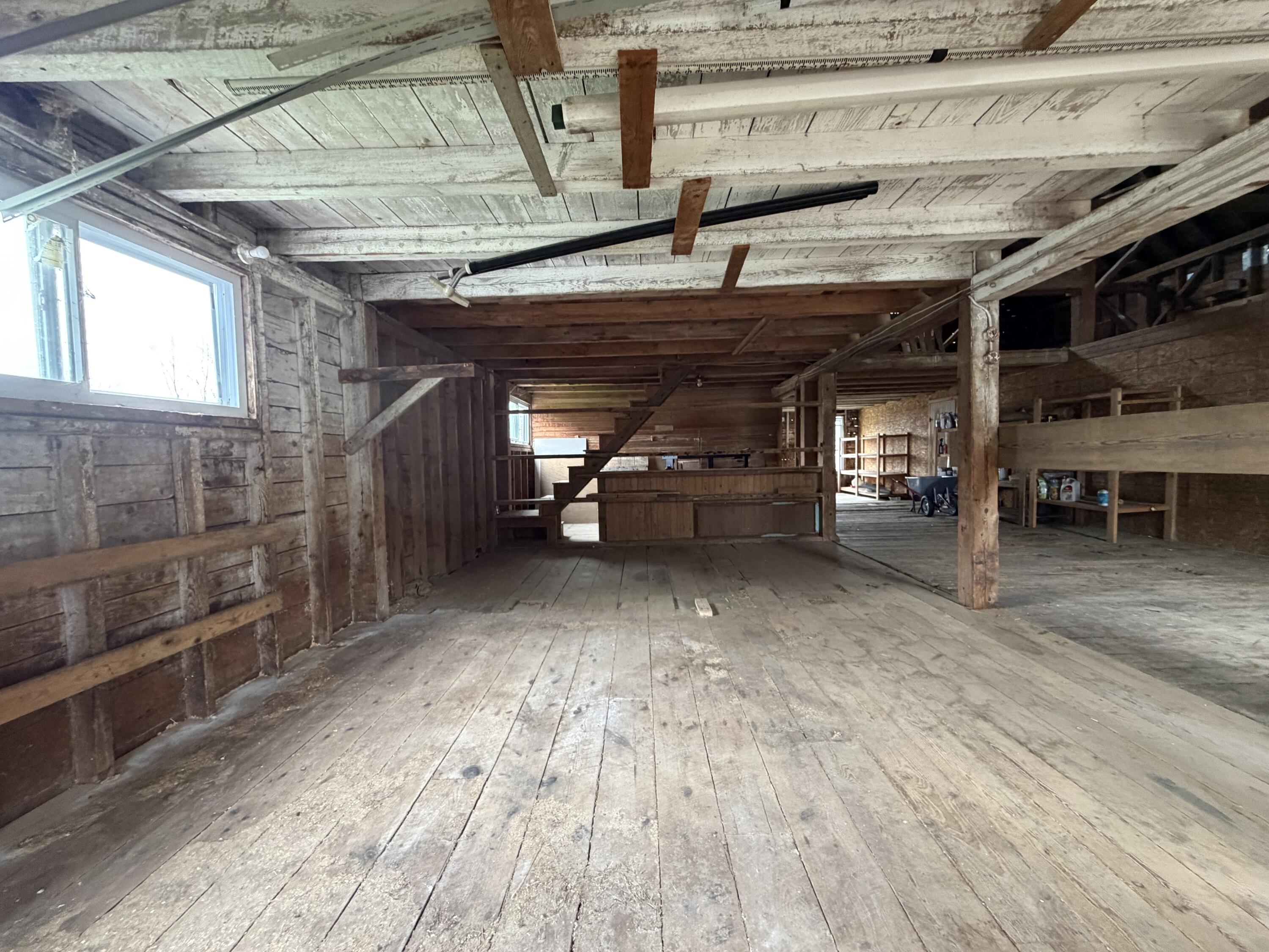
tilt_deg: -1.9
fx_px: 513
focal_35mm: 14
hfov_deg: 102.1
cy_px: 476
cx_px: 634
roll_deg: +1.2
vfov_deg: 85.7
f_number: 2.2
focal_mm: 2.22
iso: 500
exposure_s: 1/60
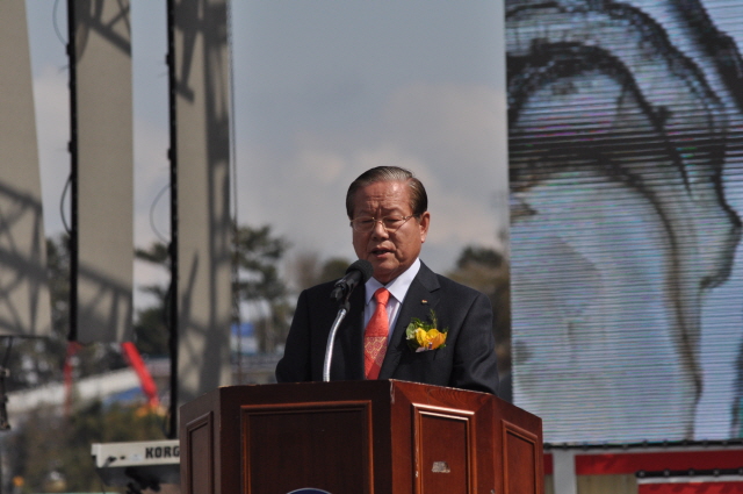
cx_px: 372
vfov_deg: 4.6
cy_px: 247
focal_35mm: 300
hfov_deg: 6.9
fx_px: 6184
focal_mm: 200
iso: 500
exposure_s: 1/4000
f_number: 8
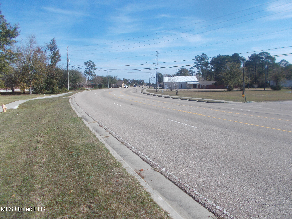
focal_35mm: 26
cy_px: 110
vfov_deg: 53.1
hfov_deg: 67.3
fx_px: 219
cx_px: 146
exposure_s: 1/160
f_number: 8
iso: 80
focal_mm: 4.6
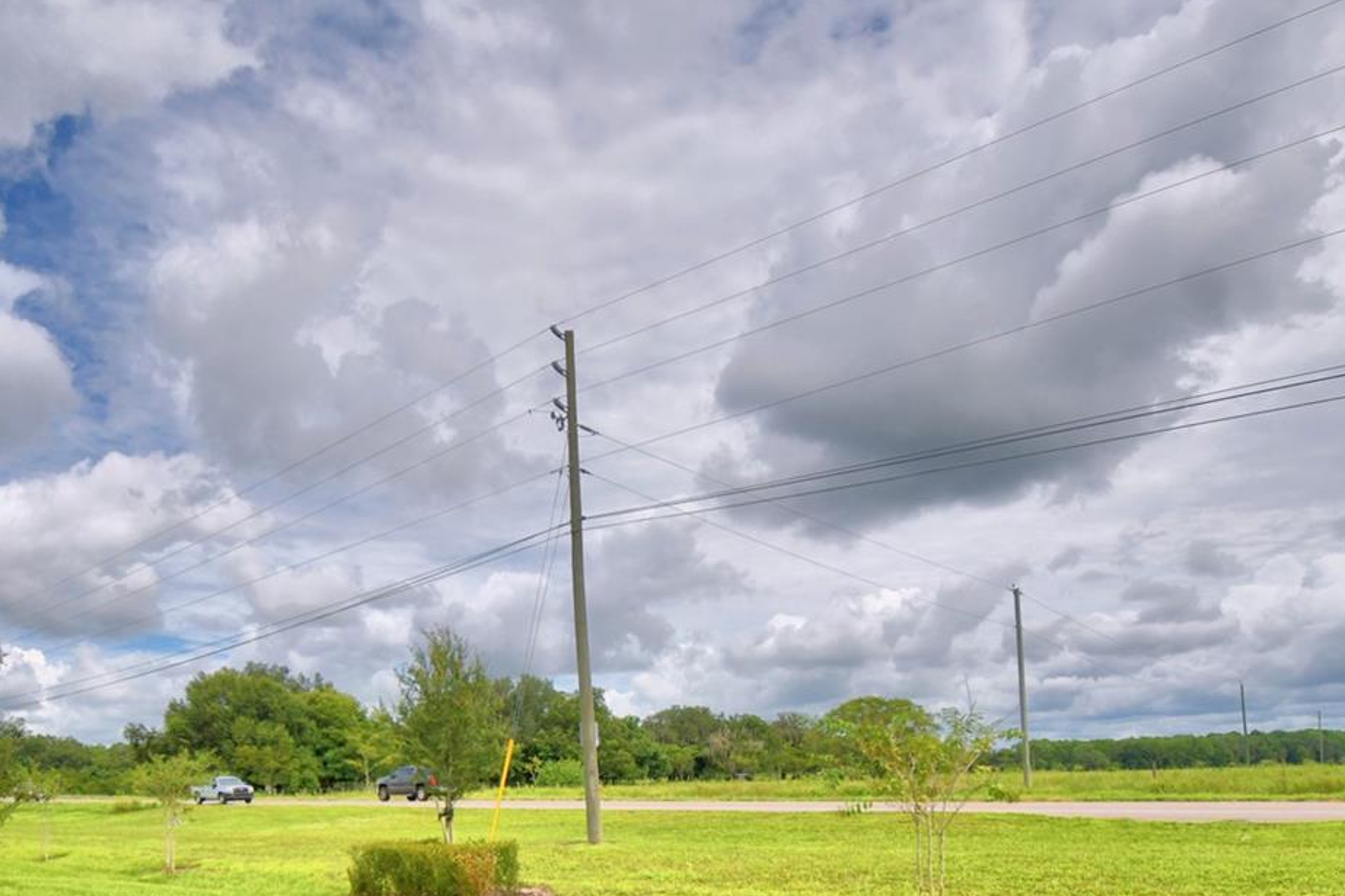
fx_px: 971
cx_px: 628
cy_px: 723
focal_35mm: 26
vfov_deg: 46.8
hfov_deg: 69.3
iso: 100
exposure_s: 1/1600
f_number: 4.5
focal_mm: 10
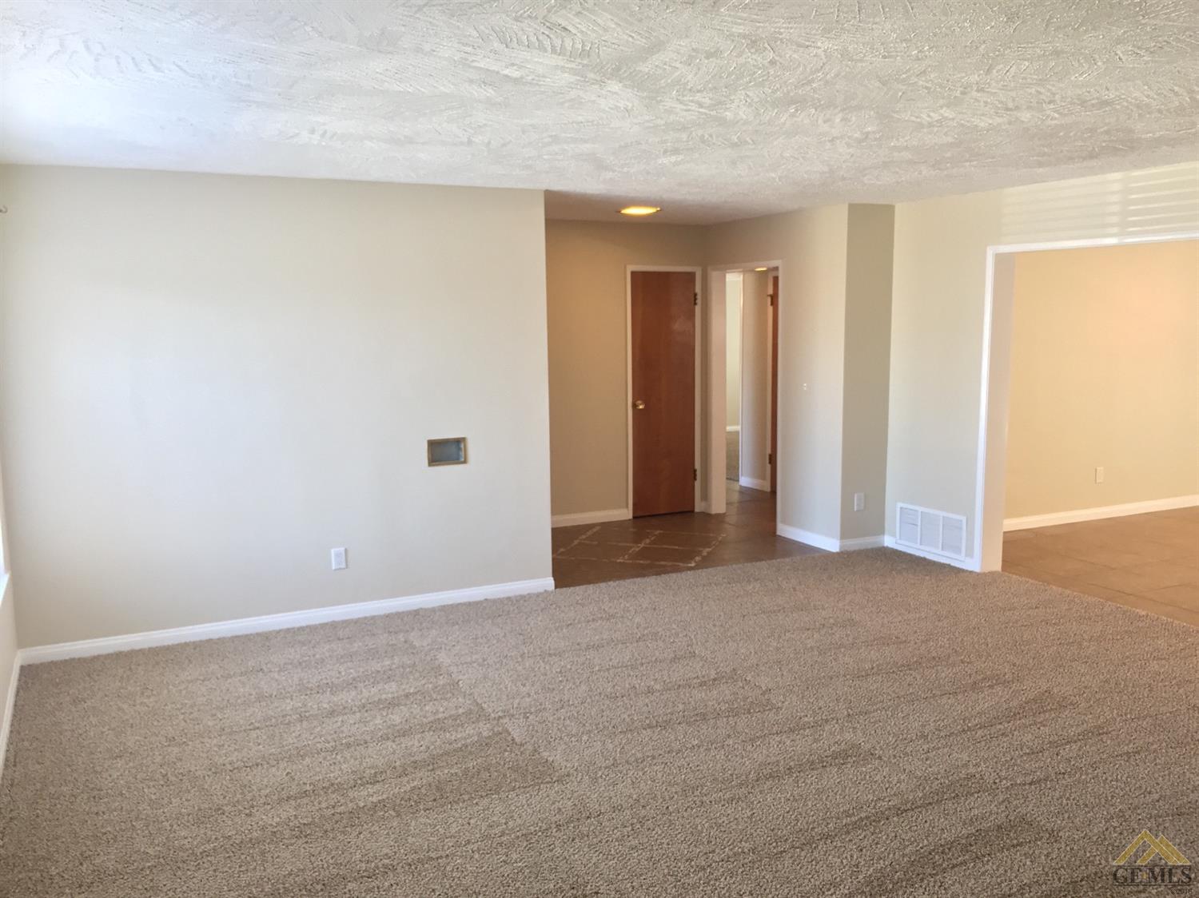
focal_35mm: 29
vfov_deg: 48.2
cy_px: 449
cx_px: 600
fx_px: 1004
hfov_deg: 61.7
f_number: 2.2
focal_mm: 4.15
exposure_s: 1/30
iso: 125
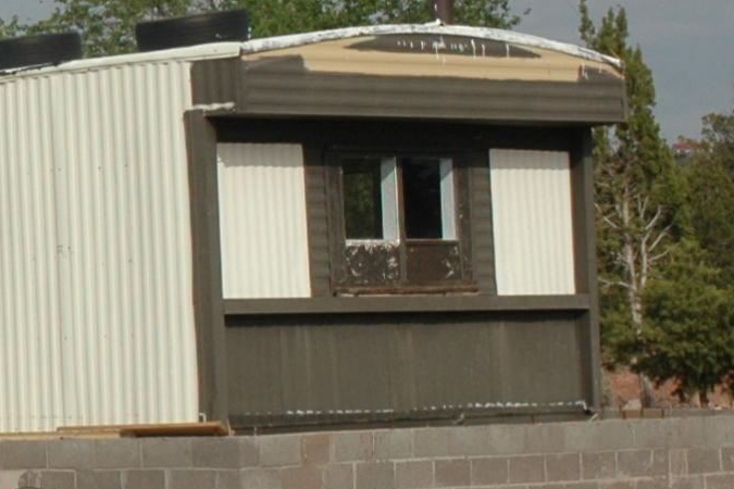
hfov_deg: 9.7
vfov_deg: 7.1
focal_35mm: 193
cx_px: -846
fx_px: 3939
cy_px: 206
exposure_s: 1/400
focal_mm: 29
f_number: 10
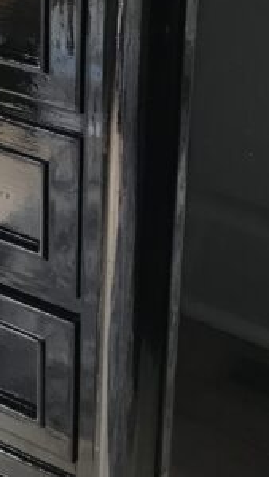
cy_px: 8
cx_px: -178
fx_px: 1317
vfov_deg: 20.0
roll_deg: +3.8
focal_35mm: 104
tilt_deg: -21.3
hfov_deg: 11.0
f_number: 1.8
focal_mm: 3.99
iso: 40
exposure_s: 1/24
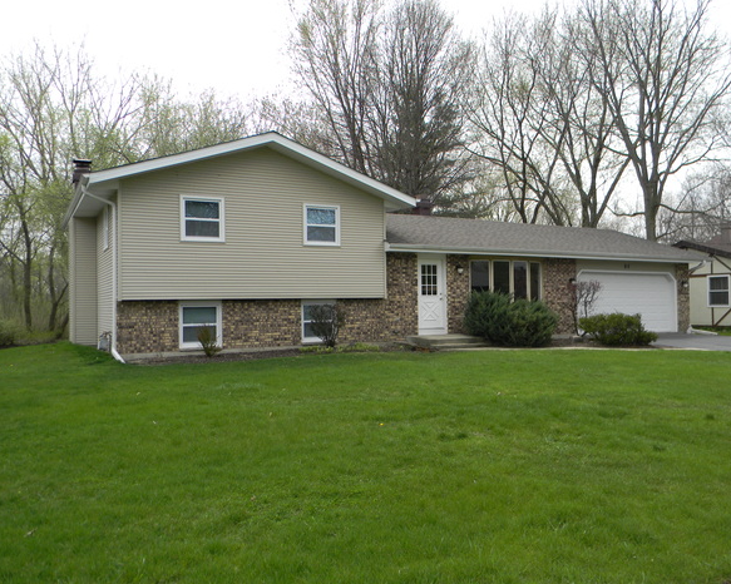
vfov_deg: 48.5
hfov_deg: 58.7
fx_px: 649
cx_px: 399
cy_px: 293
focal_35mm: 30
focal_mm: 5
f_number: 3.5
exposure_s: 1/540
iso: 80
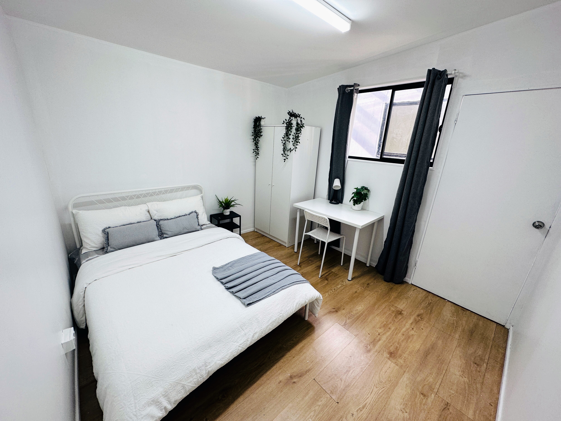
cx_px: 280
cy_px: 210
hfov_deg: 102.1
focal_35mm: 14
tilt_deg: -18.7
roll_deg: -3.0
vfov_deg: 85.7
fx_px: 227
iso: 64
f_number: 2.2
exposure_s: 1/100
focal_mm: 2.22
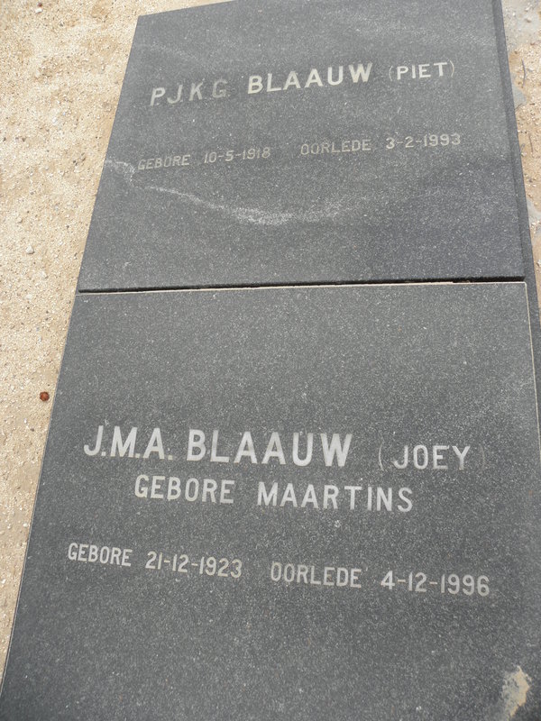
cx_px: 270
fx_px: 542
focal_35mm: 26
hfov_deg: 53.1
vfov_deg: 67.3
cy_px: 360
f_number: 2.8
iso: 80
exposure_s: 1/40
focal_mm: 4.6
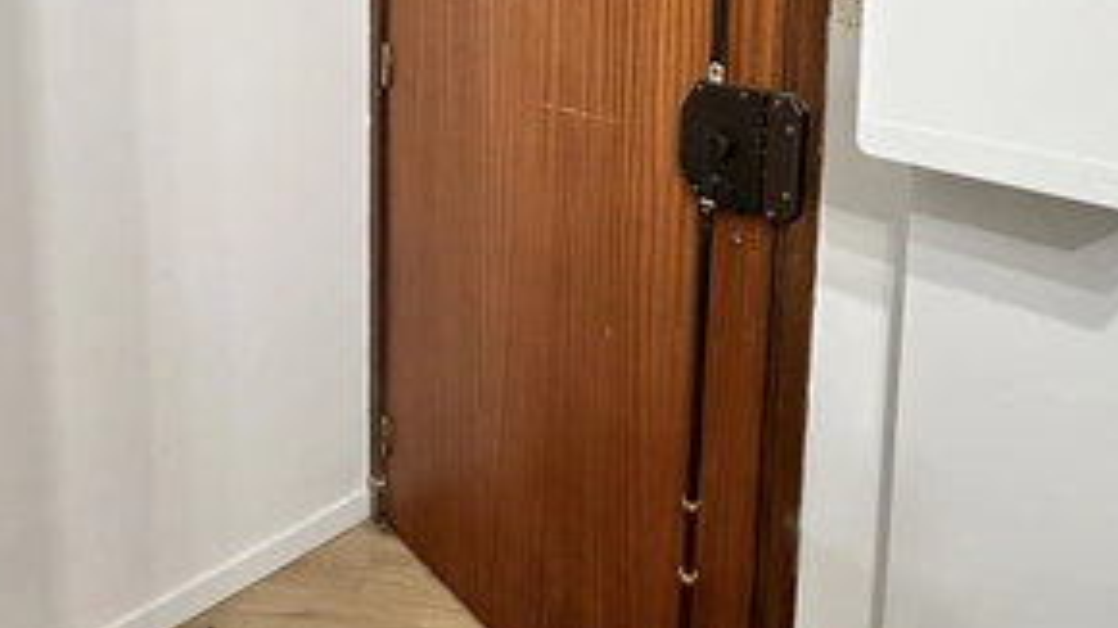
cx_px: 499
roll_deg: -1.3
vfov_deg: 37.3
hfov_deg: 67.7
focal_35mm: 28
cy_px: 8
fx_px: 830
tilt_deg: -5.7
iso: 250
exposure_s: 1/100
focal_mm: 2.22
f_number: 2.2
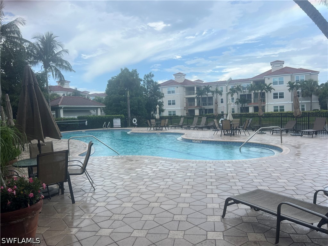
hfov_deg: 67.3
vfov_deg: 53.1
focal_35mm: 26
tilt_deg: -2.3
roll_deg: +2.8
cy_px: 123
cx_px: 164
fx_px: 246
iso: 50
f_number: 1.5
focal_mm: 5.7
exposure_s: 1/2915
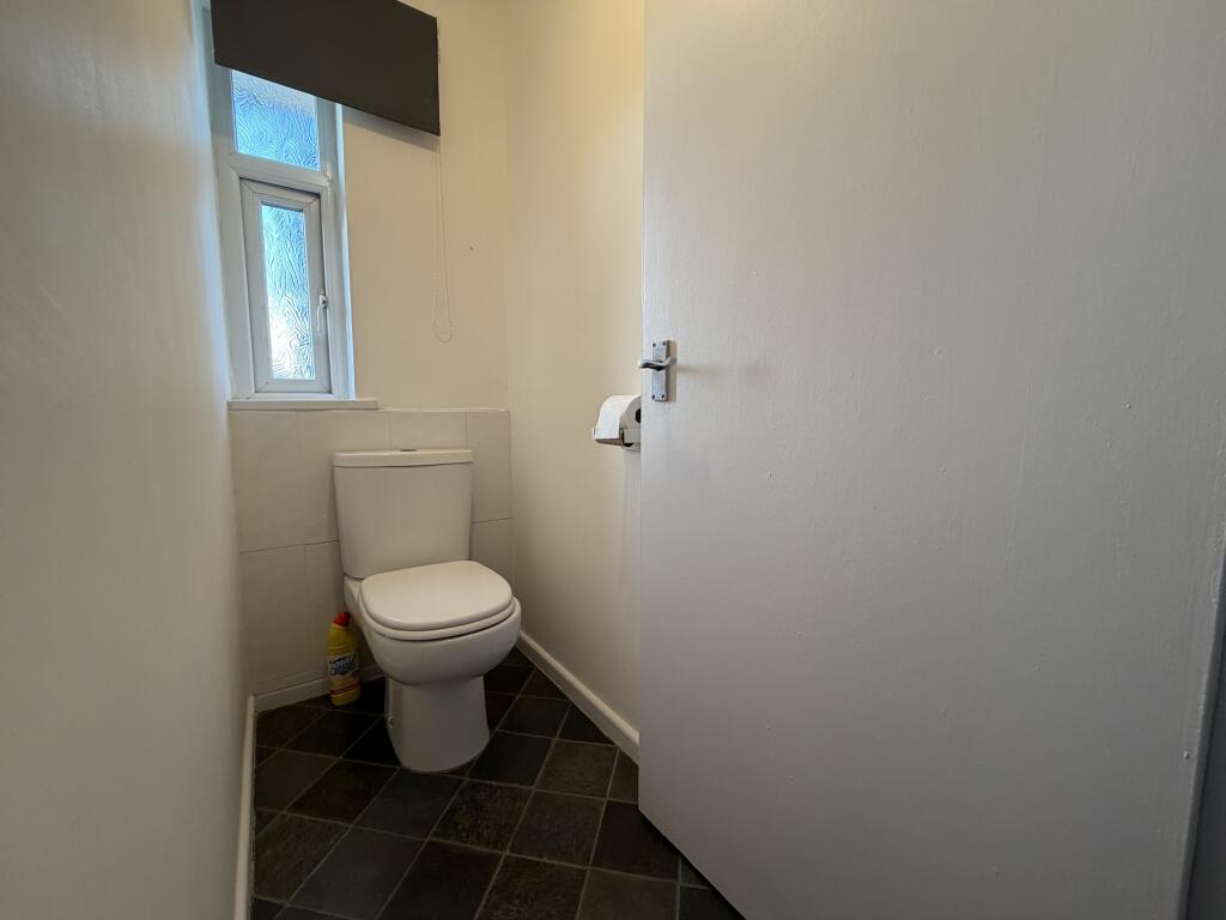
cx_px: 613
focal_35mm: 14
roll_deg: +0.0
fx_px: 496
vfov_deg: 85.7
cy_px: 460
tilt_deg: -6.4
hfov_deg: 102.1
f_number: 2.2
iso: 160
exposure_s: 1/100
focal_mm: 2.22
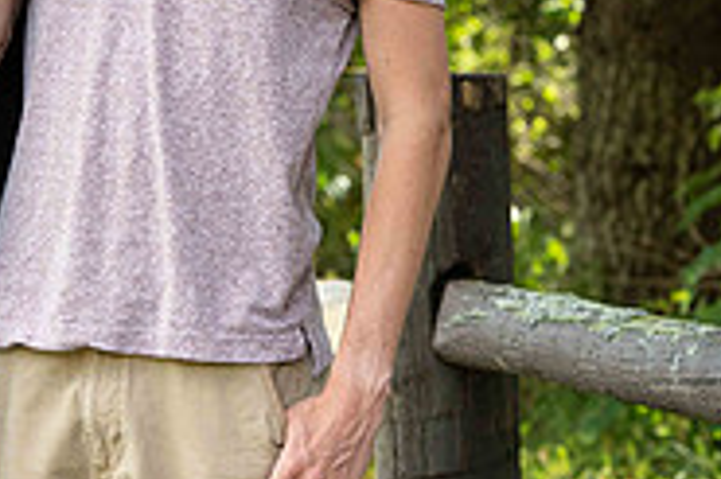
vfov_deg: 3.9
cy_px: 41
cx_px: 296
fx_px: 7023
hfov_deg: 5.9
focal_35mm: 351
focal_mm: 112
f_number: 6.3
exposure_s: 1/200
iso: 500
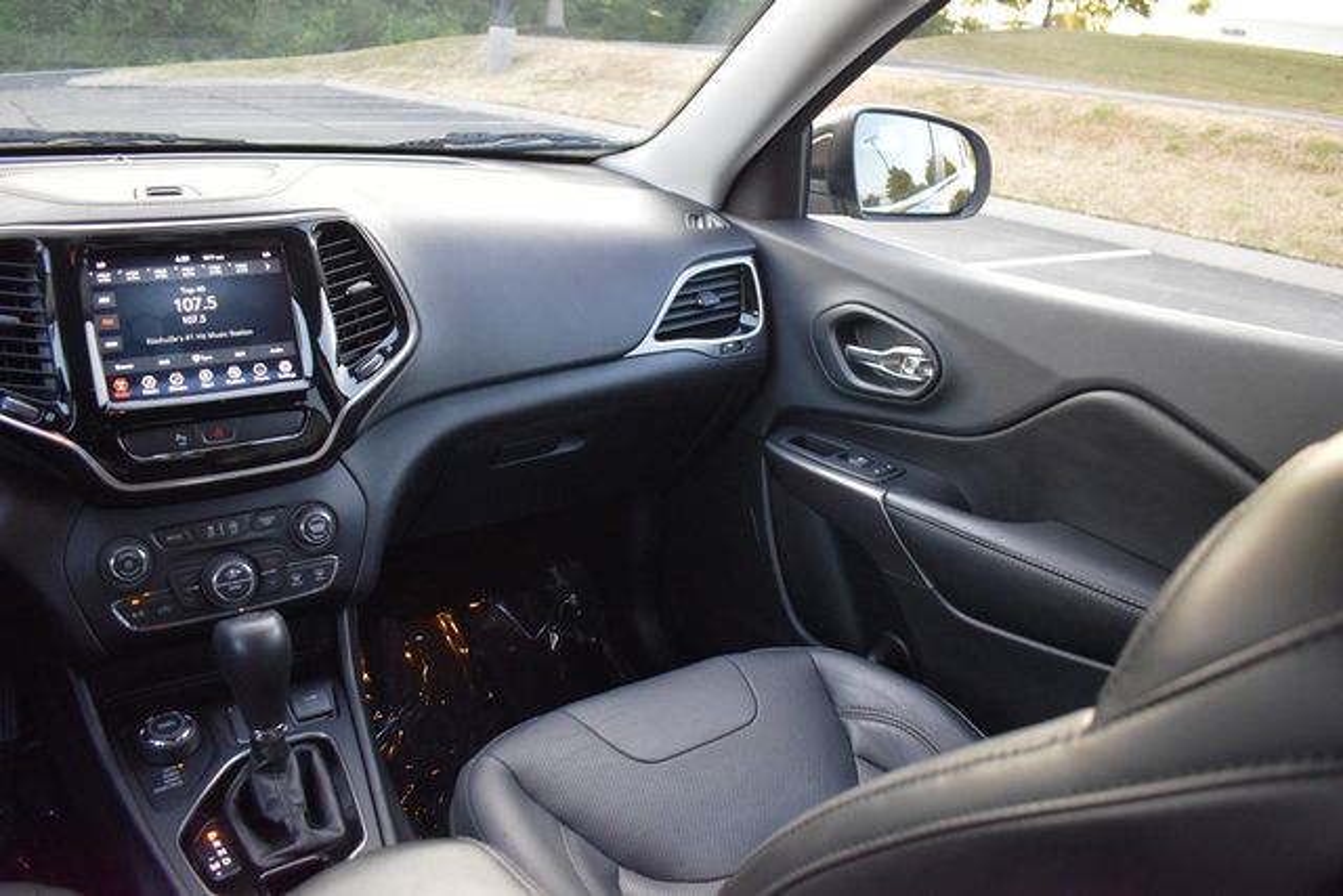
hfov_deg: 67.4
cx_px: 672
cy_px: 448
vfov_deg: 48.0
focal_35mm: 27
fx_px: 1007
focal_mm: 18
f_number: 3.5
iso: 900
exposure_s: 1/125
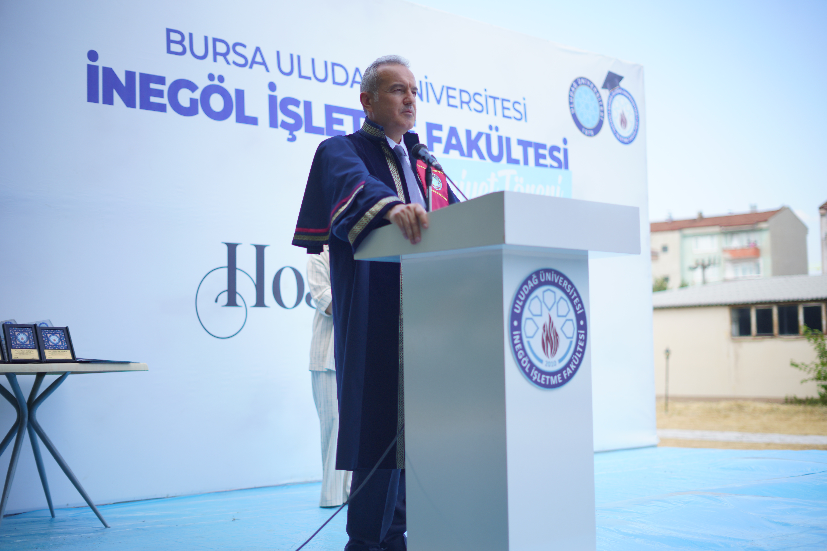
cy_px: 276
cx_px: 414
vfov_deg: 27.0
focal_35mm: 50
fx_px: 1149
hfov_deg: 39.6
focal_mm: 50
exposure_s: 1/1000
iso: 100
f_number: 1.8
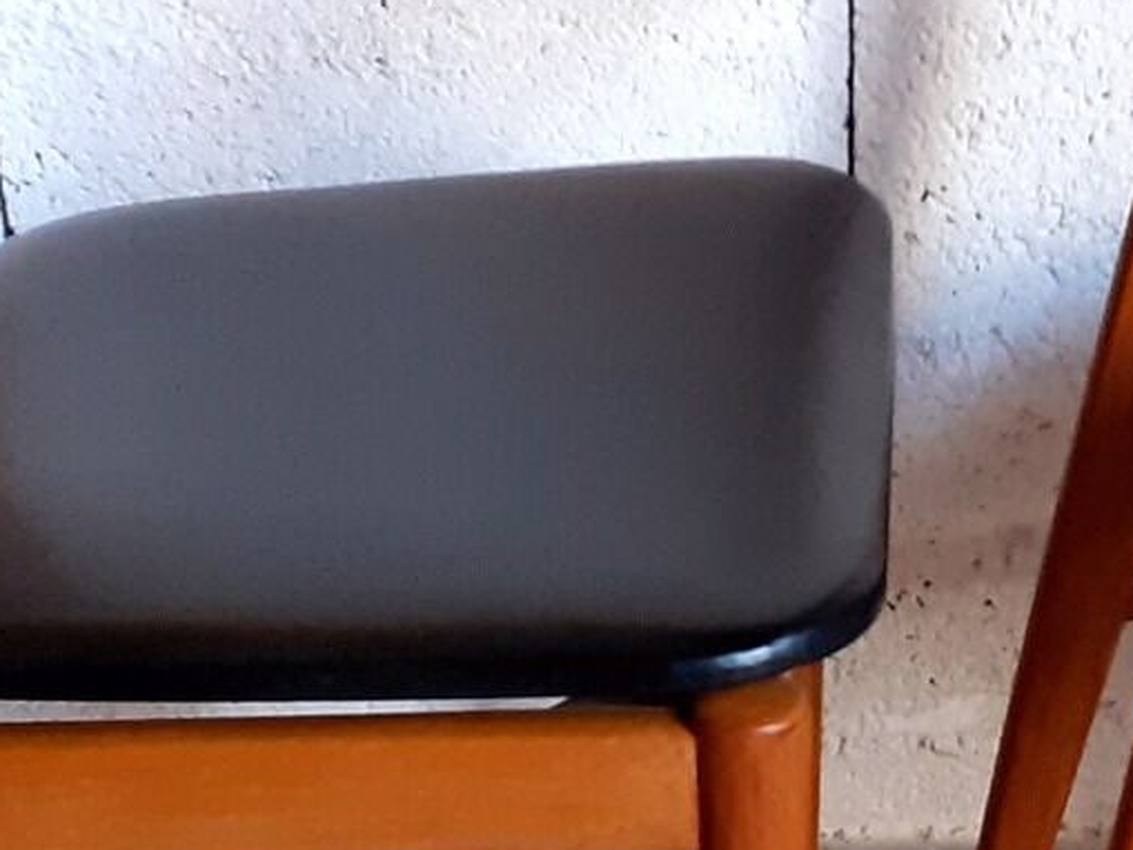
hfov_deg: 18.3
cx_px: 971
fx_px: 3470
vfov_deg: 14.0
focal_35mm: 106
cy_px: 447
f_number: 1.9
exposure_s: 1/50
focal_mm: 3.6
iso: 250
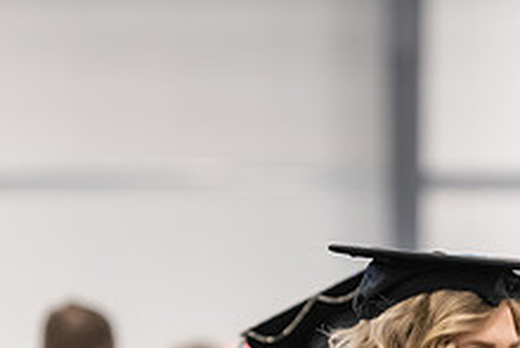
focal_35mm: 356
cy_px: 451
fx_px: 5145
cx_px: 466
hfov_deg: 5.8
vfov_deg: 3.9
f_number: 3.2
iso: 3200
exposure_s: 1/200
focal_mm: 135
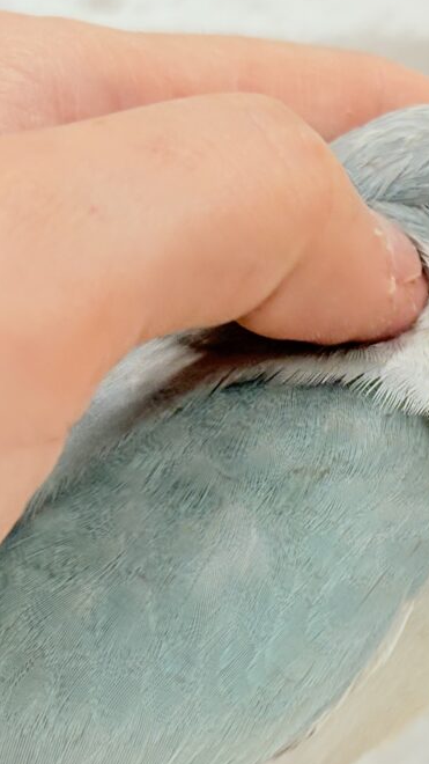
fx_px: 2084
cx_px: 525
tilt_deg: -5.6
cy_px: 374
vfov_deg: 20.8
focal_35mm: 103
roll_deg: -1.7
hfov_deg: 11.5
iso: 80
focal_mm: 5.96
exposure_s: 1/100
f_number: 1.6
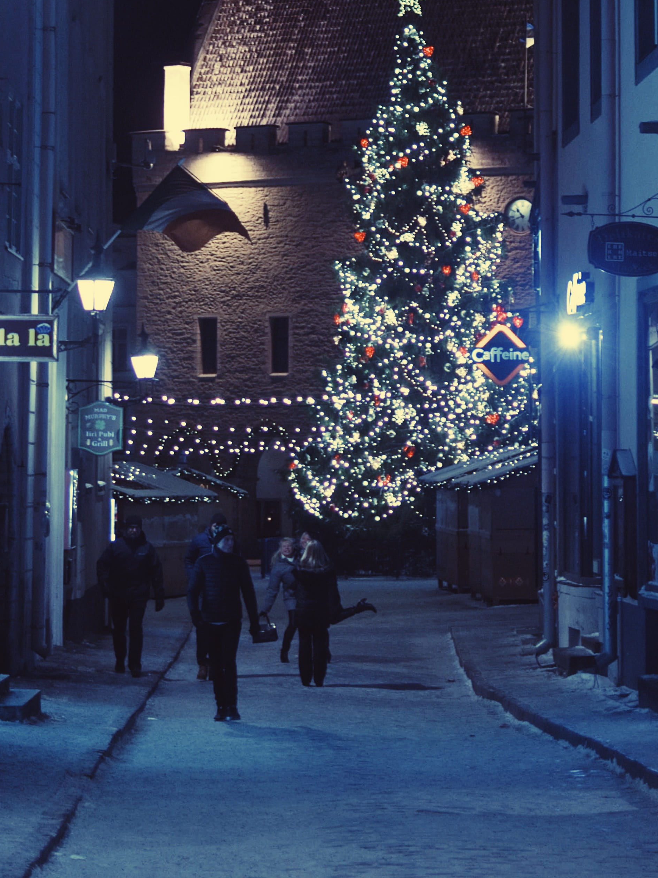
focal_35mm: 120
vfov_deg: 16.0
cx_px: 371
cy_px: -57
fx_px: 3045
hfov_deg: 12.3
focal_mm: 35
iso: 500
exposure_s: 1/60
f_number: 2
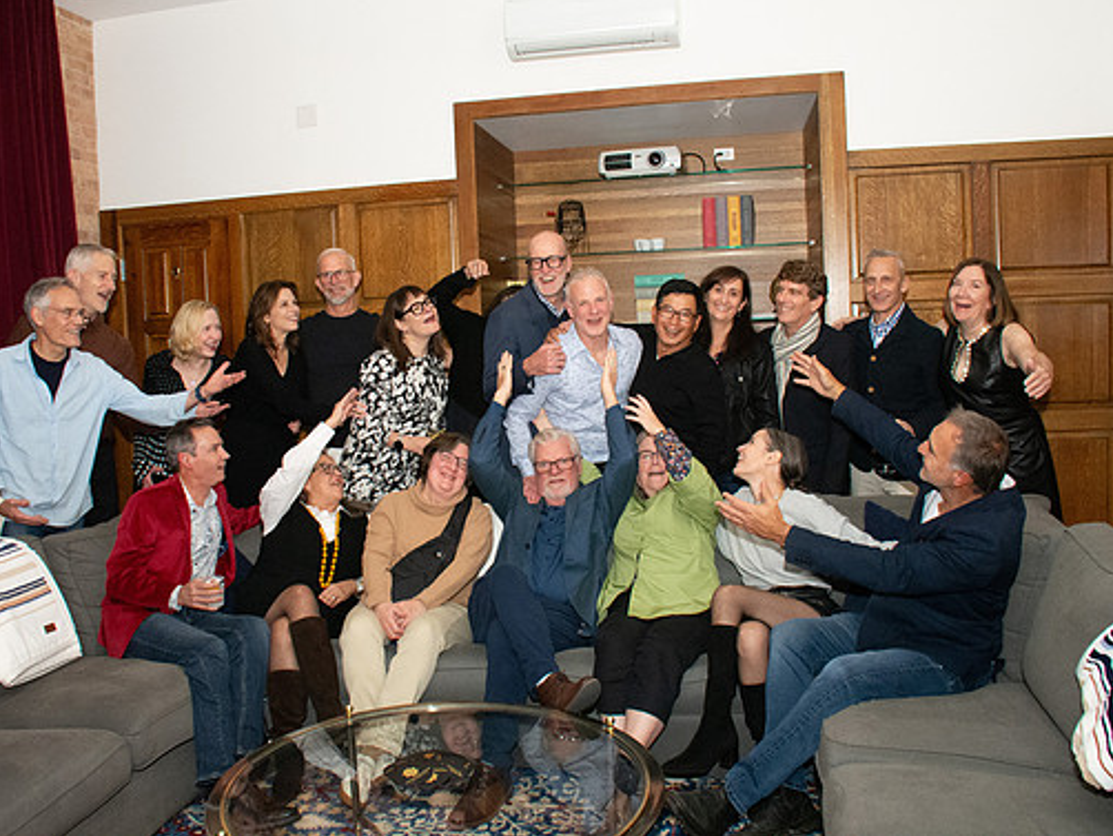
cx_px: 499
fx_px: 965
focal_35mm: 30
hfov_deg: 59.8
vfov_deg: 46.8
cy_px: 411
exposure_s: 1/200
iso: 5000
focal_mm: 18
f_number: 9
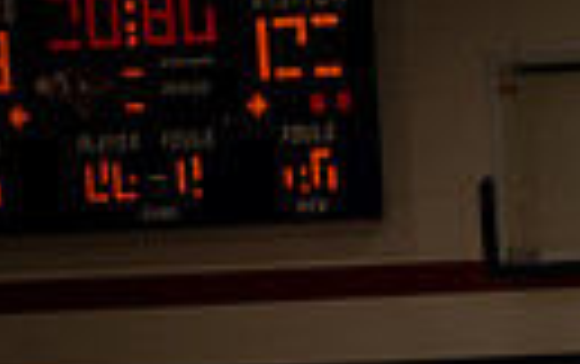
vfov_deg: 7.3
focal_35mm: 163
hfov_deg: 12.6
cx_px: 661
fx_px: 2580
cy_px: 1007
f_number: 5.6
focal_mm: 46
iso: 125
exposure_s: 1/250
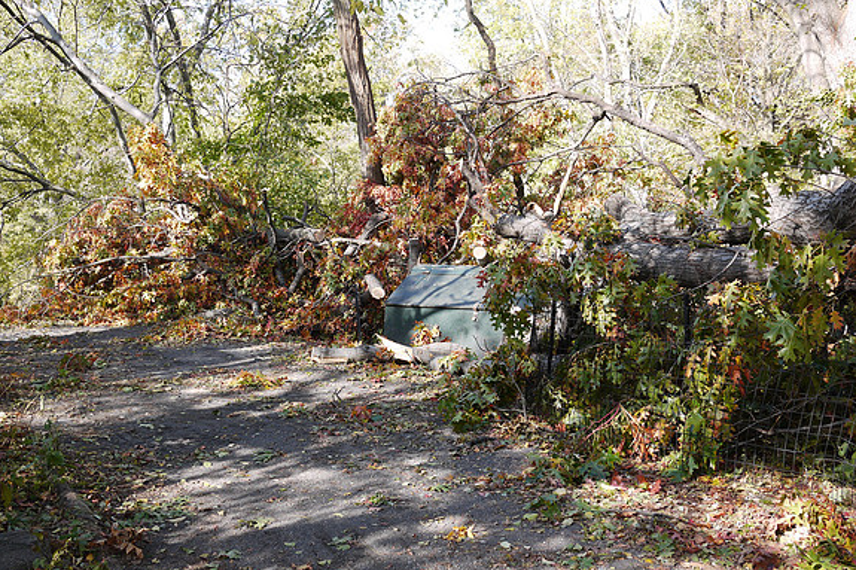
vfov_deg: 31.9
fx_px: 998
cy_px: 284
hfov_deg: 46.4
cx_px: 429
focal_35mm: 42
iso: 100
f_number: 4.5
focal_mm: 20
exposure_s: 1/125
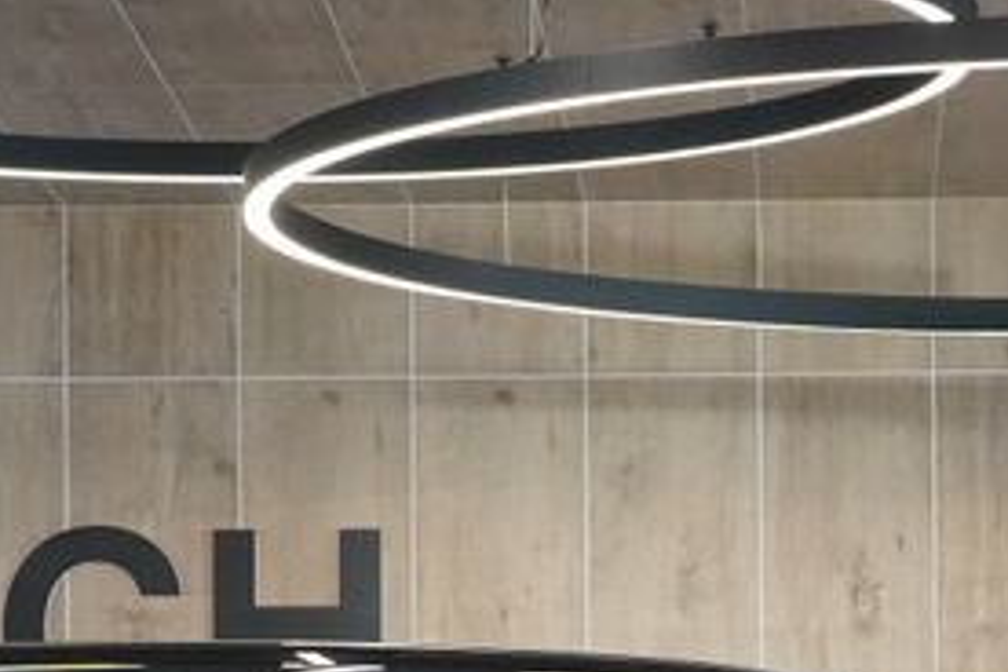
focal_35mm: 219
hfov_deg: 9.4
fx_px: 6132
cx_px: 716
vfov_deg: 6.1
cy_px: 1244
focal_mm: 59
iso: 8000
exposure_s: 1/160
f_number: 5
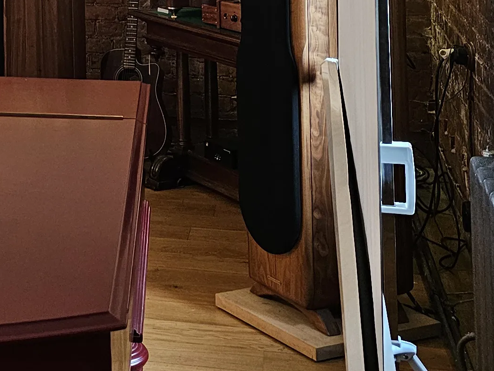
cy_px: -223
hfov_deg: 21.1
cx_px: -50
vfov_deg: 15.2
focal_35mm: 88
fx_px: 1256
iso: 400
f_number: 1.7
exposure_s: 1/100
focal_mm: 6.3
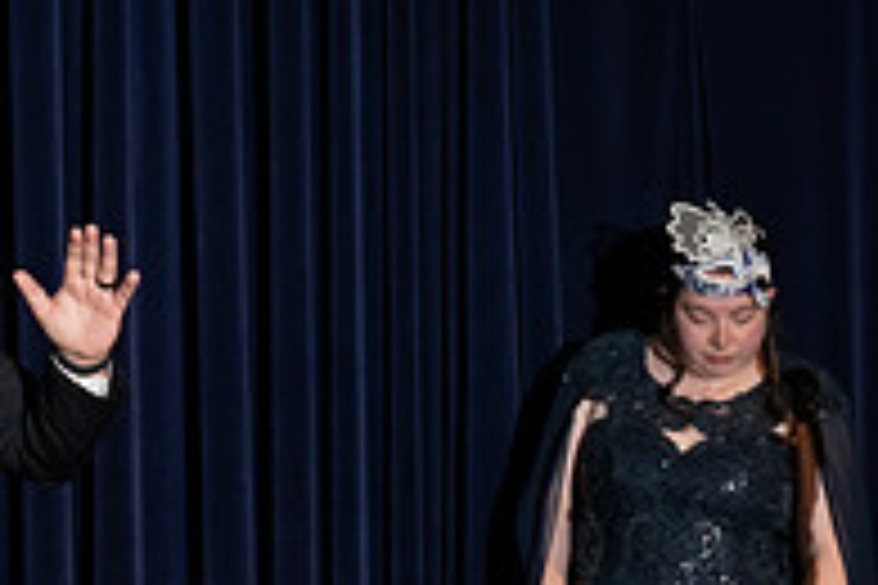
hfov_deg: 6.3
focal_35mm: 327
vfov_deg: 4.2
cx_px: -180
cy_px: 650
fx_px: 7975
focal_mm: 110
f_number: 5
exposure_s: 1/200
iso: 2500
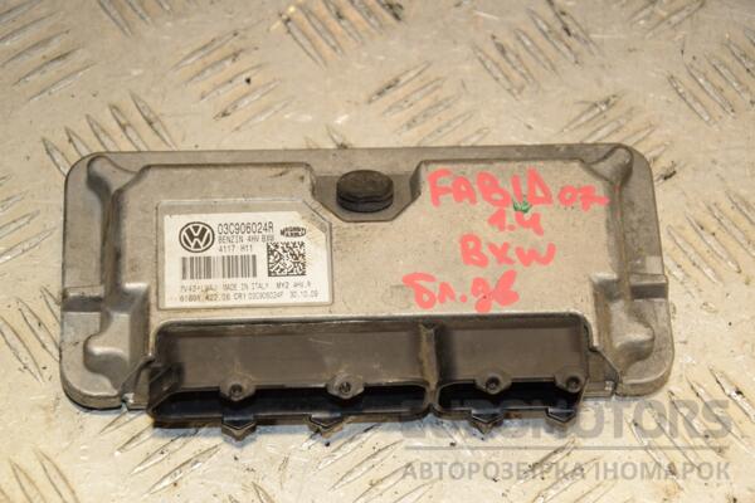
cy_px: 252
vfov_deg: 13.0
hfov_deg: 19.5
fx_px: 2202
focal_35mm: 105
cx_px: 378
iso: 800
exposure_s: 1/200
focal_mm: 70
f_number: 6.3
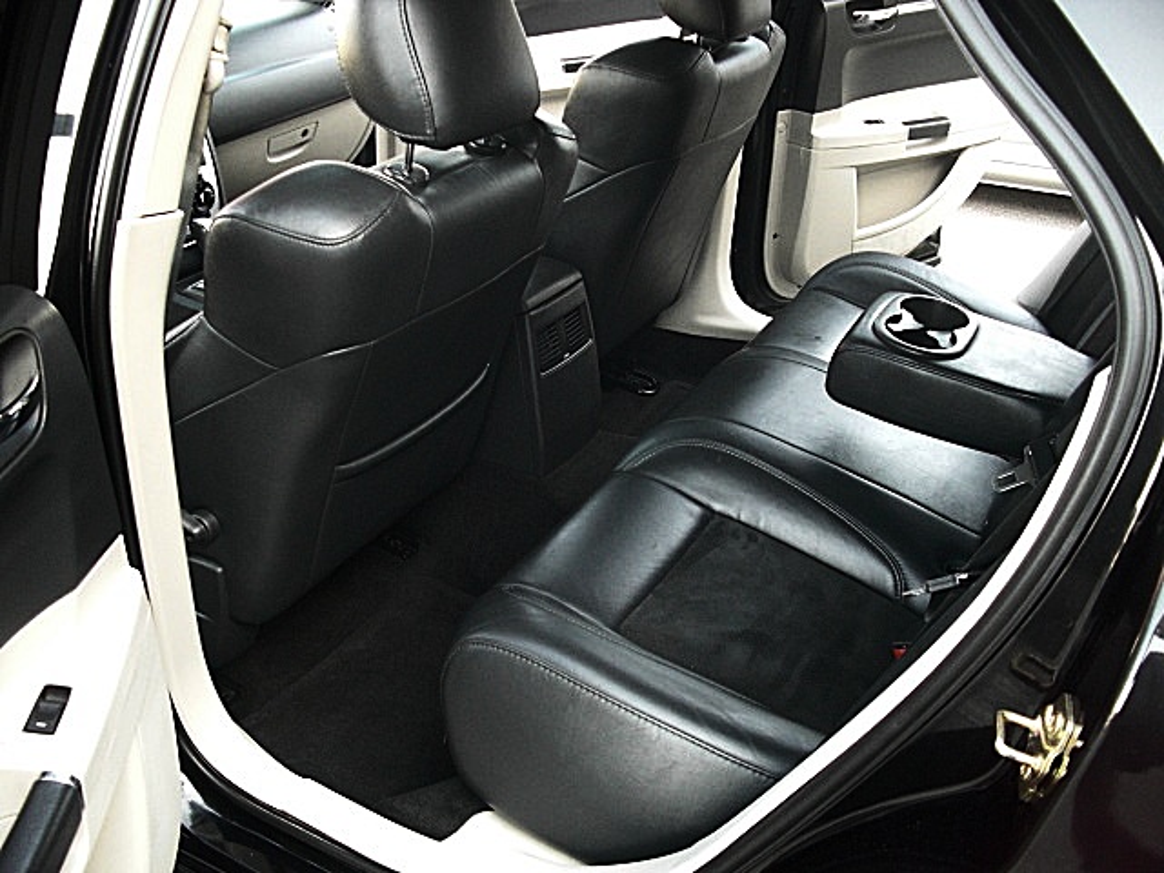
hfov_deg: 51.4
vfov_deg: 39.7
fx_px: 1211
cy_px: 436
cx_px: 582
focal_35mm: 36
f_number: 2.8
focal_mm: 6.3
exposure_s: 1/80
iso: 400
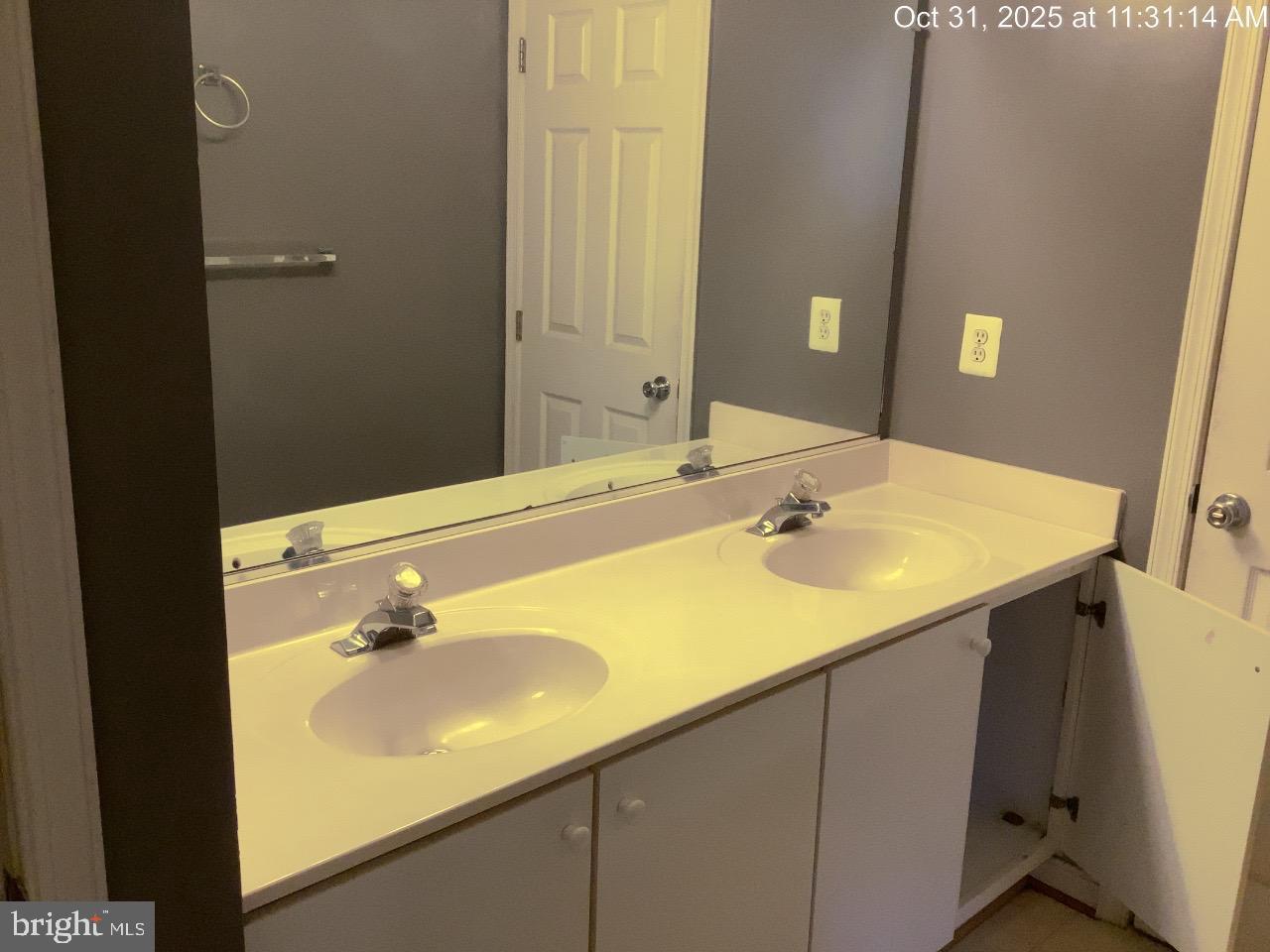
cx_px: 635
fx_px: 1137
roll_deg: -0.9
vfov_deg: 45.4
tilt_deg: -15.1
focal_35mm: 31
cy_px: 476
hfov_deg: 58.4
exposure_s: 1/60
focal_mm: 3.3
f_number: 2.4
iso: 200
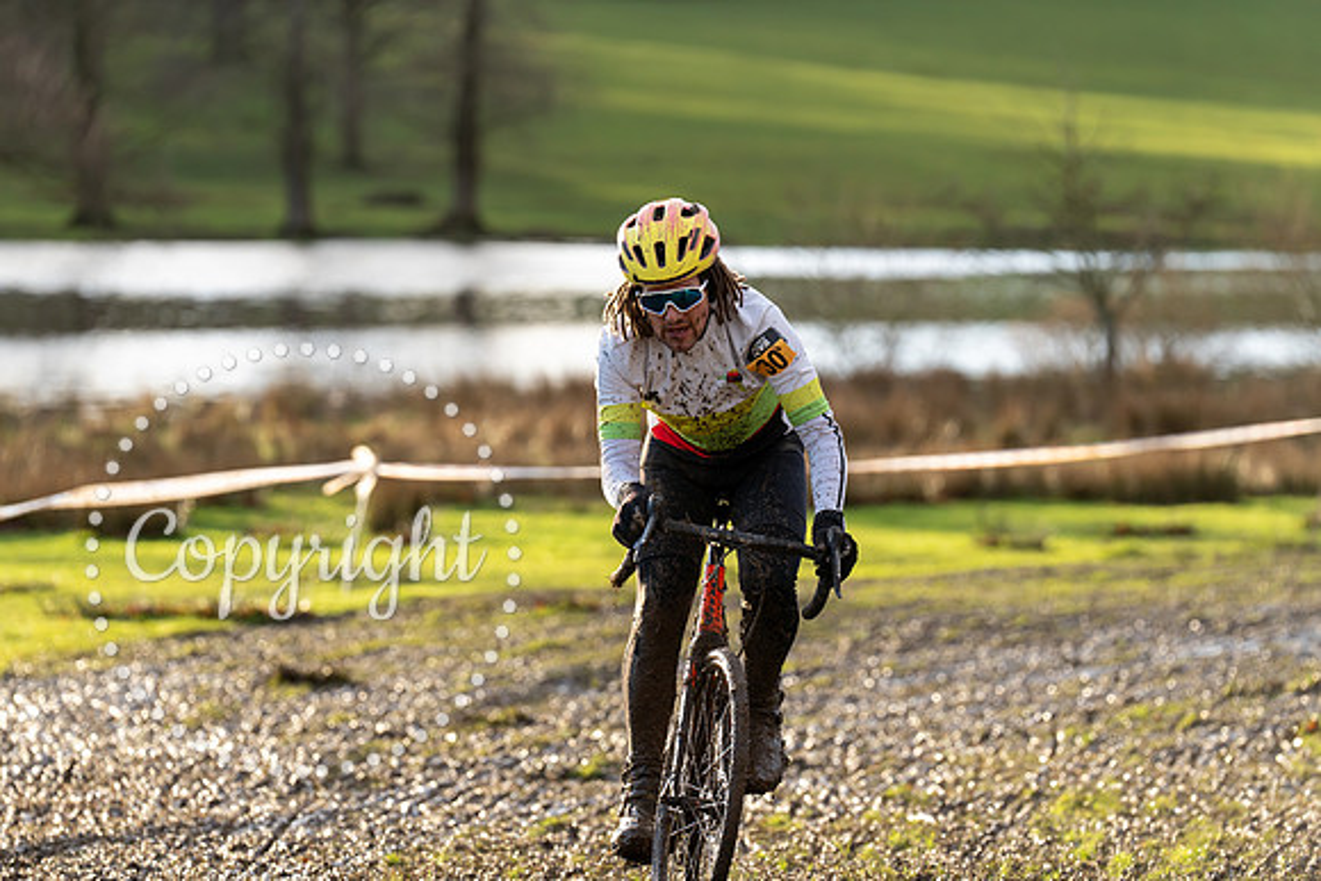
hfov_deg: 11.3
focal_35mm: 182
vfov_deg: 7.5
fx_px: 6680
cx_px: 660
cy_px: 440
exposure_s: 1/1000
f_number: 4
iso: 250
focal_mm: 182
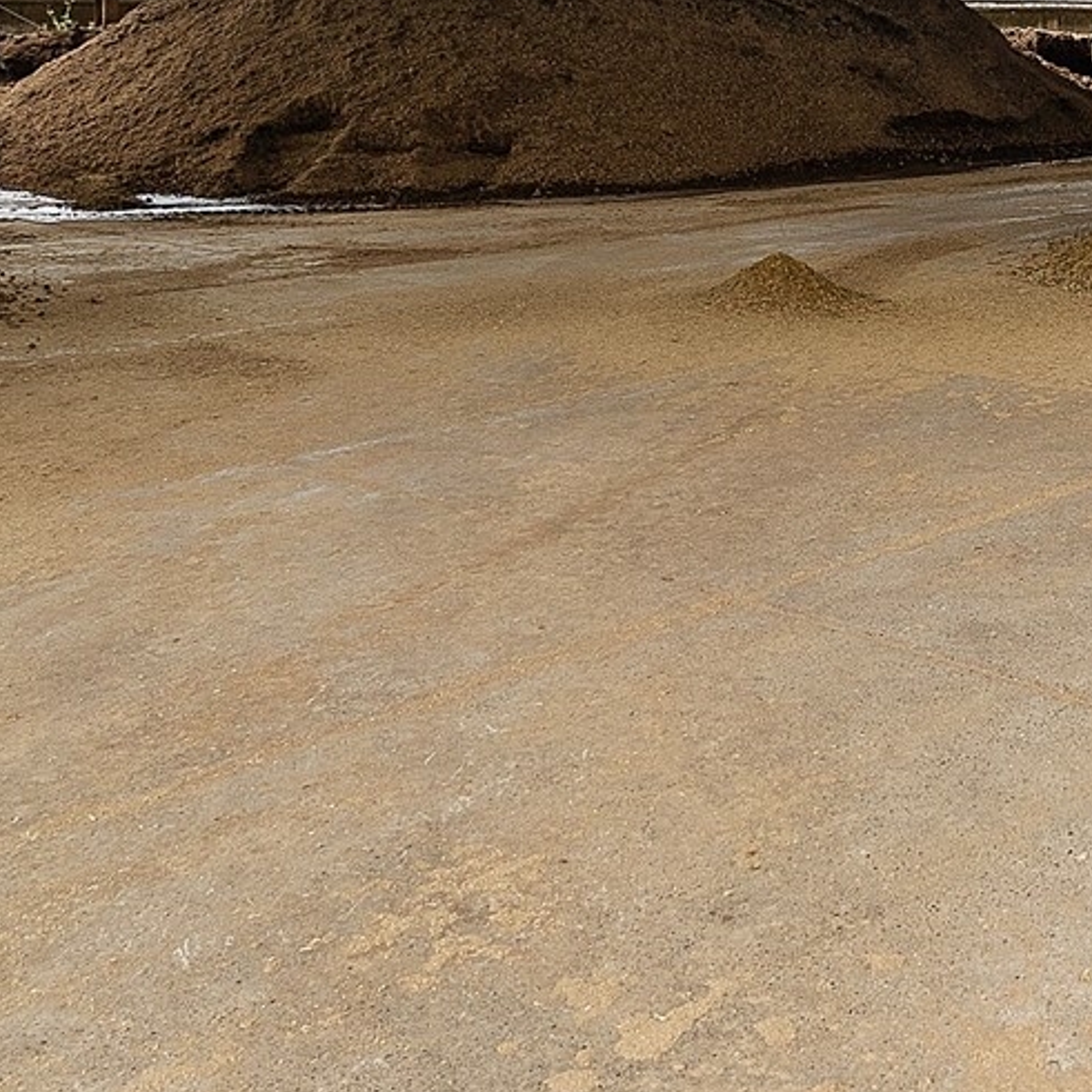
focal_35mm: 47
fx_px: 1677
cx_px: 1053
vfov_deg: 32.8
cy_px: -22
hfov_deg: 33.4
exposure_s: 1/200
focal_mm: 16
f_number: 5.6
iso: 800
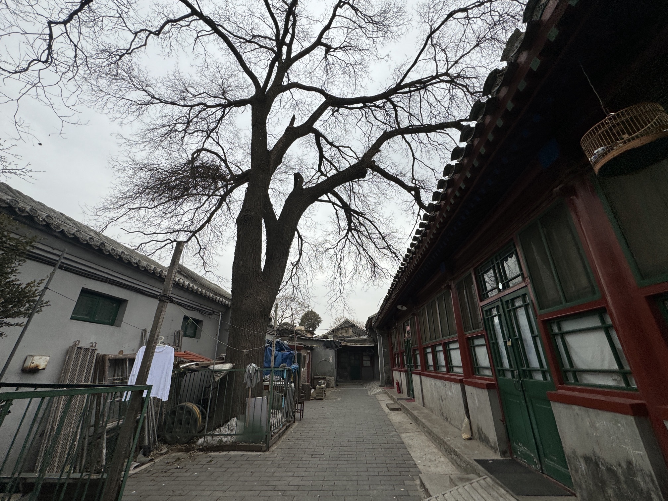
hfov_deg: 102.1
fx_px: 270
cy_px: 250
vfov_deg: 85.7
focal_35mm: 14
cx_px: 334
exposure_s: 1/713
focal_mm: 2.22
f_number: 2.2
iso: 50
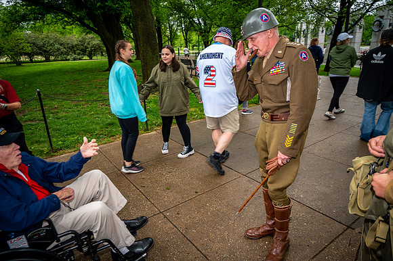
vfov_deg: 53.1
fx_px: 262
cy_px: 130
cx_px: 196
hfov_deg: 73.8
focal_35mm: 24
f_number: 4
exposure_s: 1/60
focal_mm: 24
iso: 100
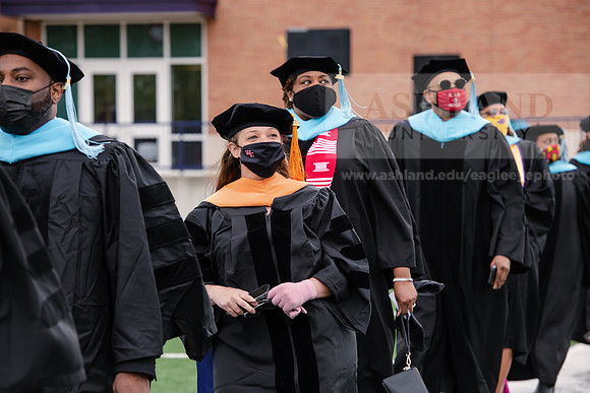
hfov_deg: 14.7
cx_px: 295
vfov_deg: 9.8
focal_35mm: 140
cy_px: 196
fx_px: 2295
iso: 500
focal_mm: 140
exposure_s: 1/640
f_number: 5.6
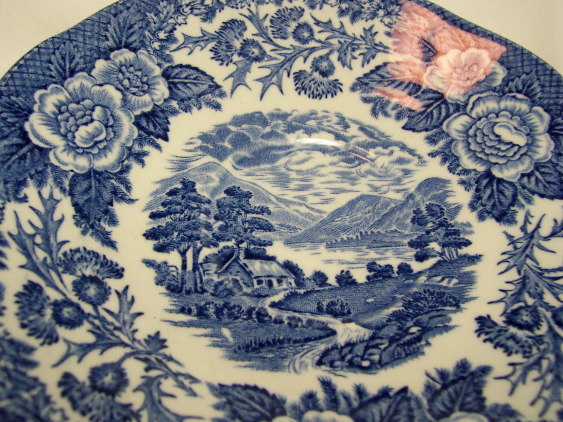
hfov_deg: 50.1
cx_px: 282
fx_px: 602
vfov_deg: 38.7
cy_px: 211
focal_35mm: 37
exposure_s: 1/60
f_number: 2.8
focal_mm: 5.6
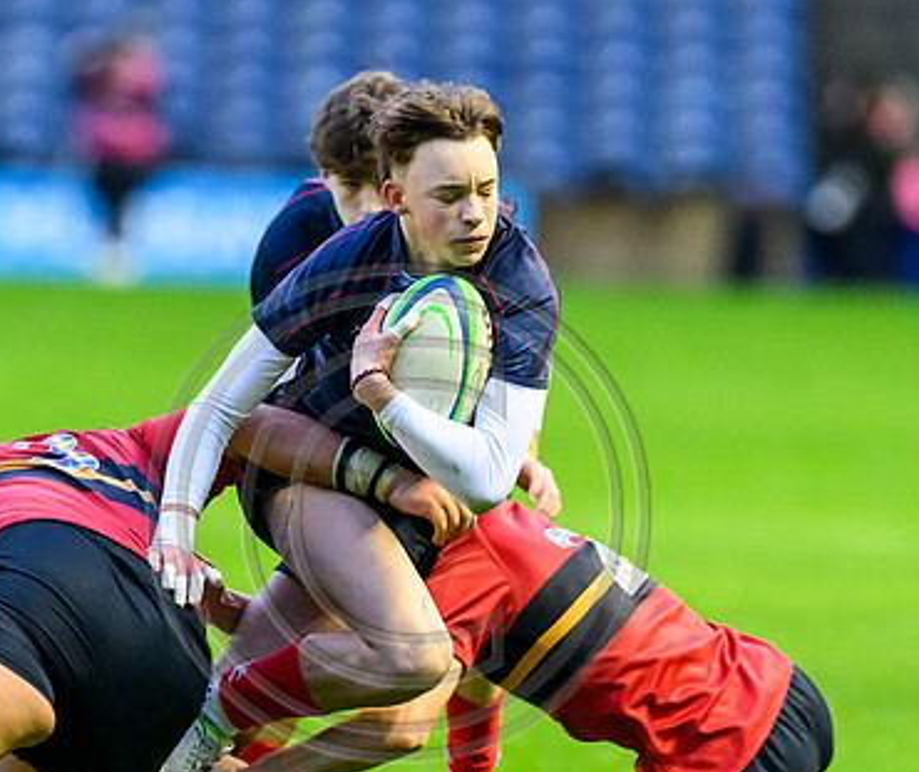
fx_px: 23861
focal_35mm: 860
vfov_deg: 1.9
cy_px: 524
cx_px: 263
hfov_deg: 2.2
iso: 8000
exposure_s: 1/1000
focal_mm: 400
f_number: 4
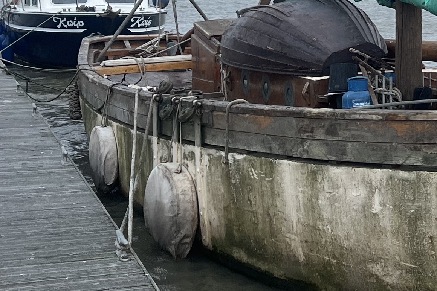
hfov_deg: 21.3
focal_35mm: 94
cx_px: 381
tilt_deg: -6.4
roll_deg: -1.1
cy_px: 89
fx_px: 1141
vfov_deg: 14.5
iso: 80
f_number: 1.5
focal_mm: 5.7
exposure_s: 1/121
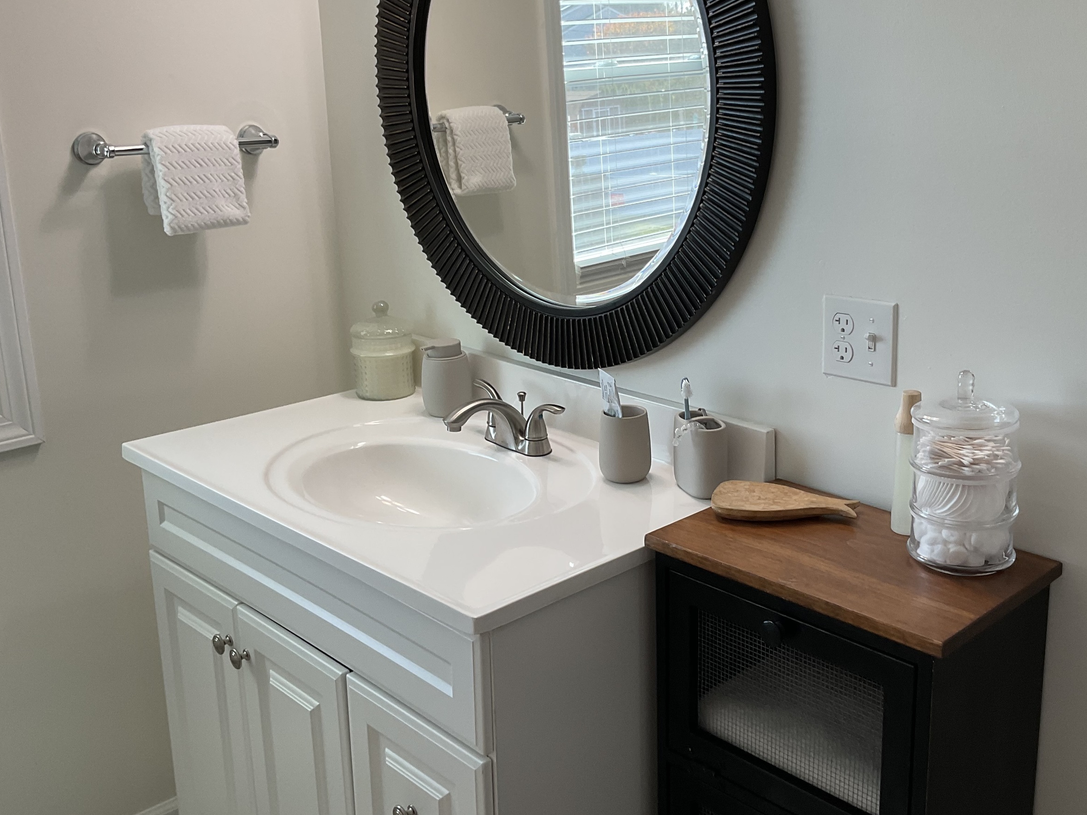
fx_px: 1193
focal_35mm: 38
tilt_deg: -15.3
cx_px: 655
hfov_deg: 48.7
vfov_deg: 37.6
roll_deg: +0.2
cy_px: 346
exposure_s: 1/120
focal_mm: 3
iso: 32
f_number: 1.8
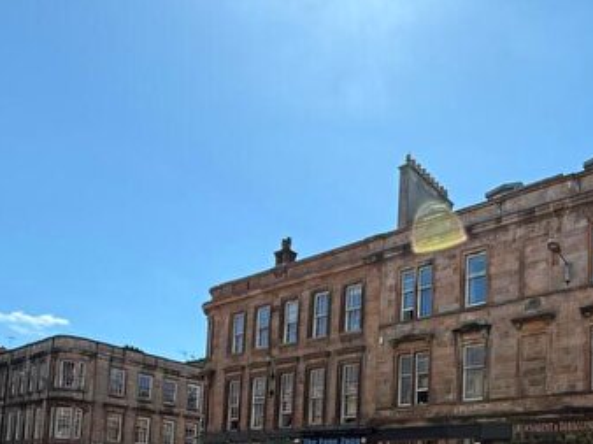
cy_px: 457
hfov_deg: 56.0
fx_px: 496
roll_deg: -2.7
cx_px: 497
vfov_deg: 41.1
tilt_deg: +7.5
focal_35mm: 29
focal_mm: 2.22
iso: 50
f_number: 2.2
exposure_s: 1/853
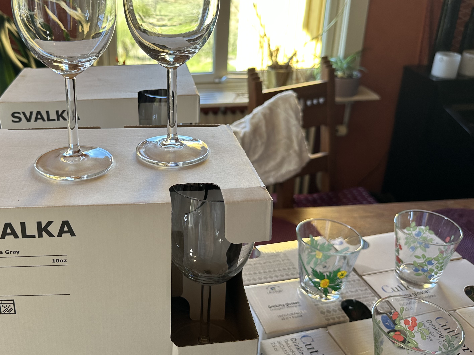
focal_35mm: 34
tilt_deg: -22.6
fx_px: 466
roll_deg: +0.6
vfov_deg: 41.6
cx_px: 155
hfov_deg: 52.8
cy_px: 139
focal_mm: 6.86
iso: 64
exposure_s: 1/121
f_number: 1.78
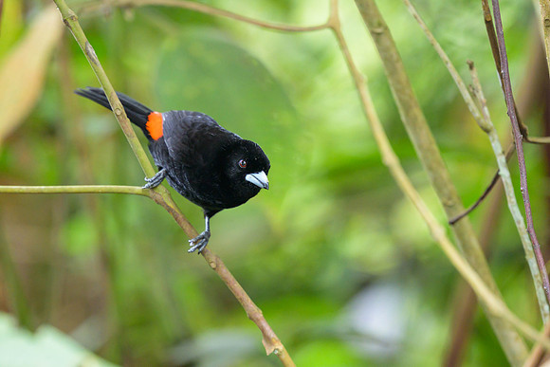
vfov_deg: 1.2
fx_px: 16910
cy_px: 313
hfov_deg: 1.9
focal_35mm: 1107
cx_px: 174
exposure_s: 1/200
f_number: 2.8
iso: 560
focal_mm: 400
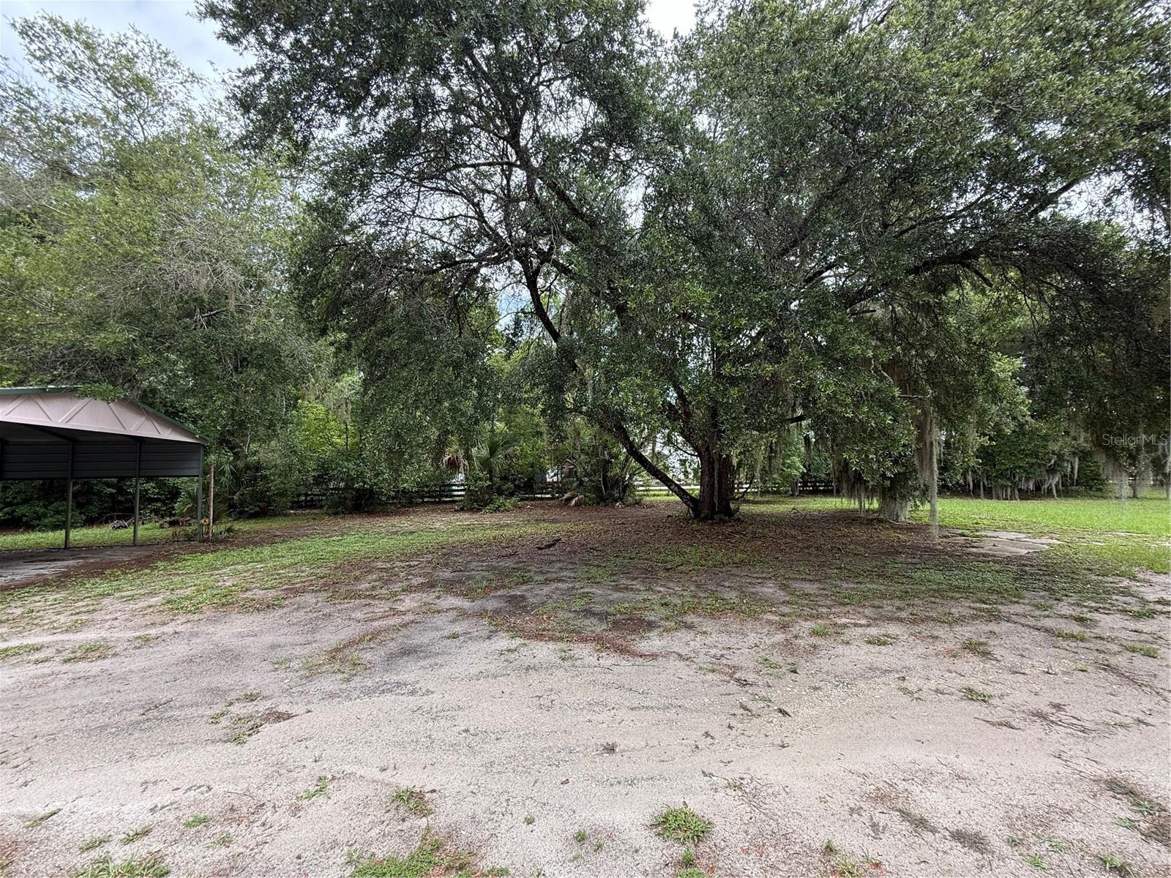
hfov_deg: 102.1
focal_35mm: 14
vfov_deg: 85.7
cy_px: 439
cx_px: 586
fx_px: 474
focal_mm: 2.22
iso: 64
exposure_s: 1/279
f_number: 2.2
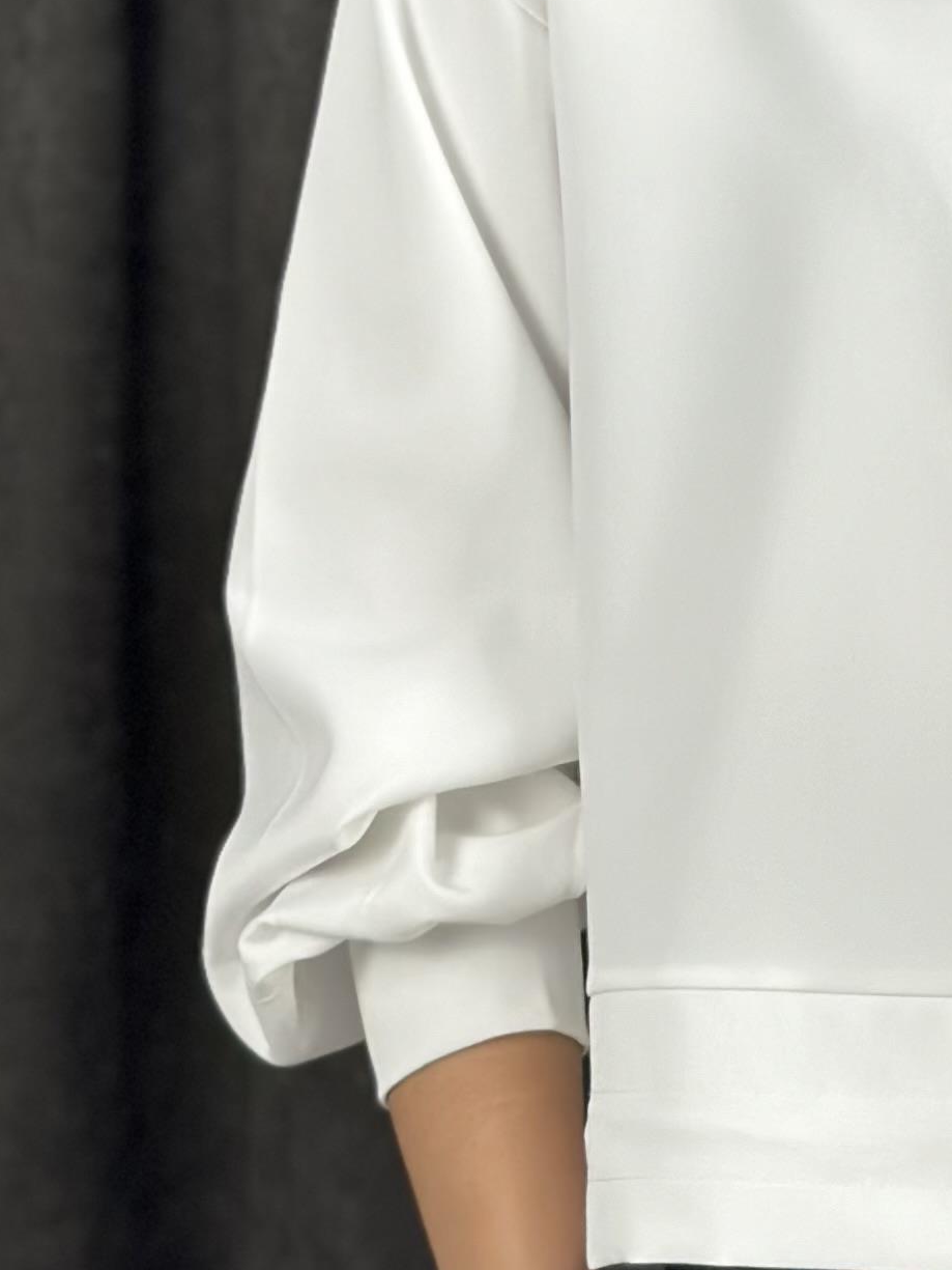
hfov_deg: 9.2
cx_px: 1426
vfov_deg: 12.4
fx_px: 5793
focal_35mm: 158
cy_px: 250
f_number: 1.78
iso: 100
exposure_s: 1/100
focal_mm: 6.86
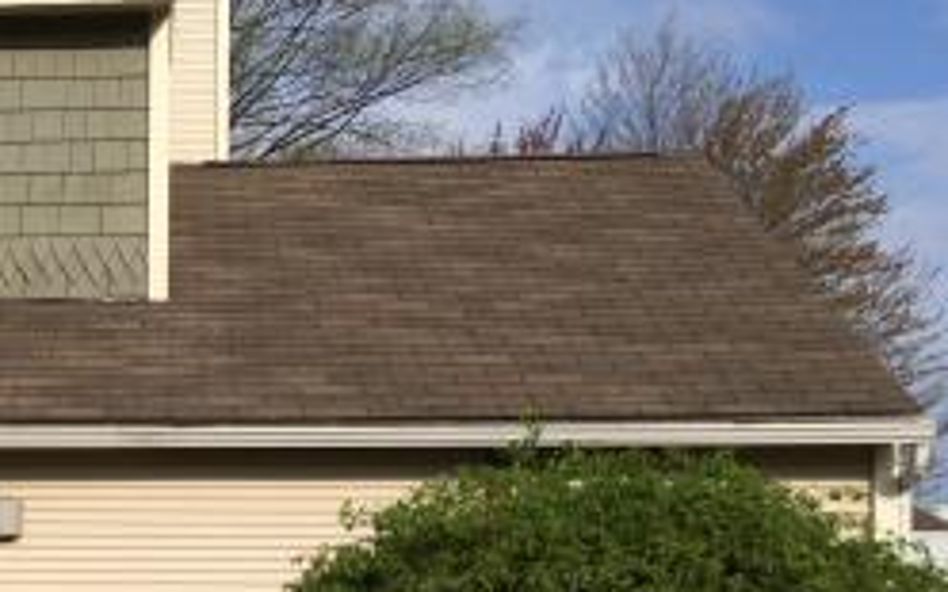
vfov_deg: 17.7
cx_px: -23
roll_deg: +0.4
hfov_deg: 26.9
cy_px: 581
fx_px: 1860
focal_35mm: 72
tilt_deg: +1.8
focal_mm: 4.15
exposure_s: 1/2415
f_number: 2.2
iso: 32
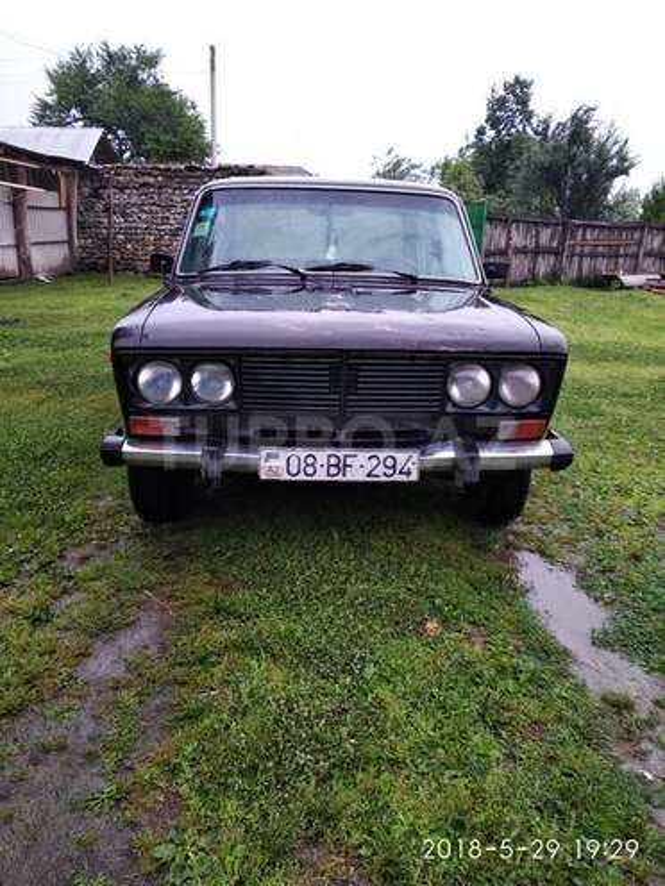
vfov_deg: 67.3
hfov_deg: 53.1
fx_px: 666
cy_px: 443
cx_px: 332
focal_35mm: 26
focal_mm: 3.81
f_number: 2.2
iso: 400
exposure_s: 1/33
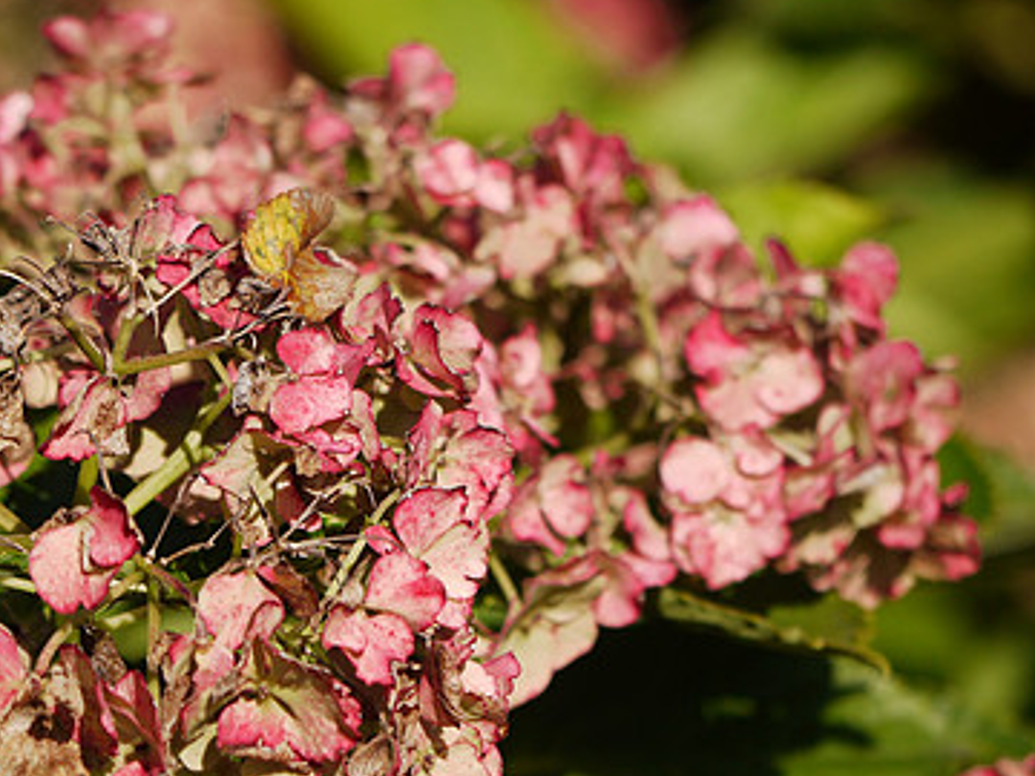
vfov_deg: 2.0
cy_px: 467
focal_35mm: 755
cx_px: 362
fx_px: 22574
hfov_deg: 2.6
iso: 125
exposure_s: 1/1000
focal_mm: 234
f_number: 5.2
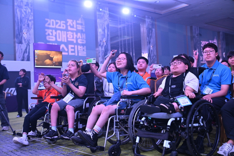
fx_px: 253
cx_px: 117
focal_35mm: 39
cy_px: 78
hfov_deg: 49.6
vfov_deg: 34.2
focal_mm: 39
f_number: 3.2
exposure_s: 1/200
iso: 1800
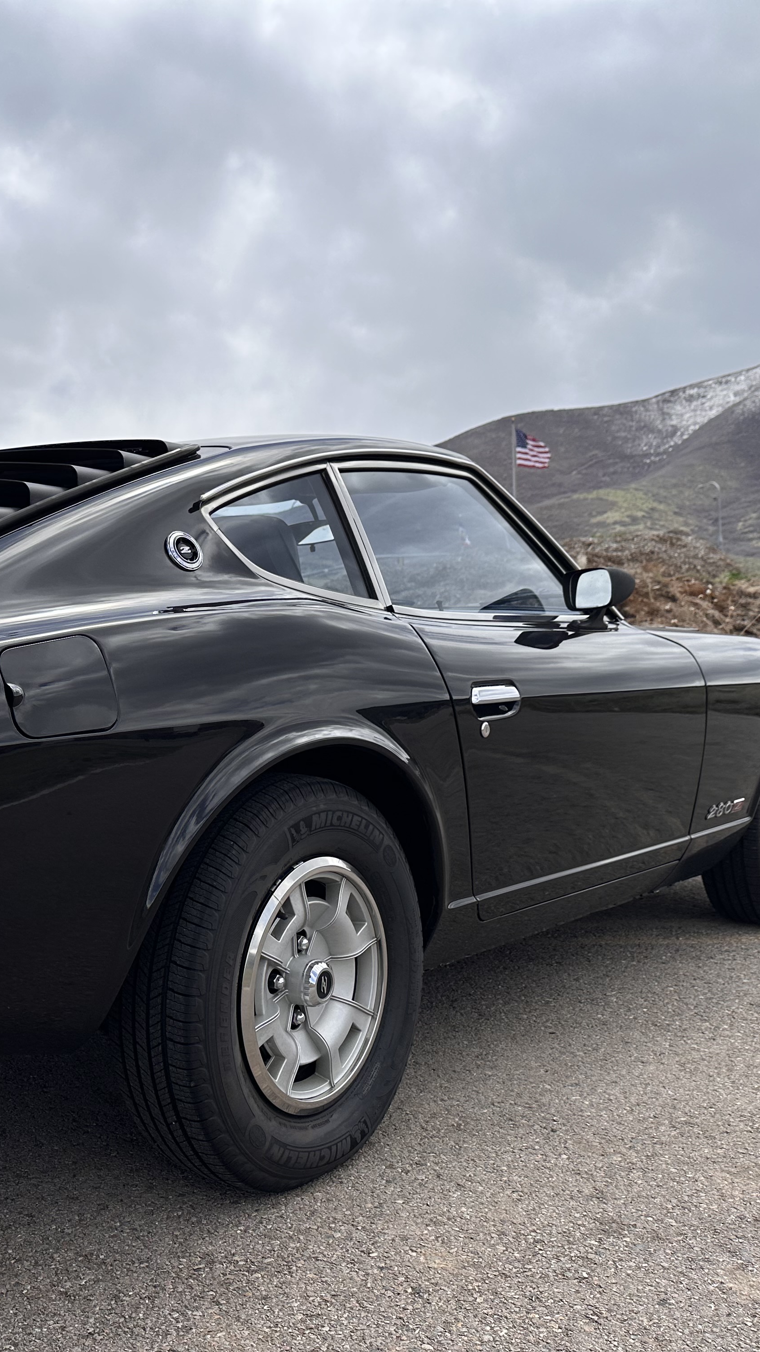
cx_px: 133
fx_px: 1254
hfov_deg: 32.6
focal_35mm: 35
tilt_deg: -0.9
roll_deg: +1.3
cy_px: 678
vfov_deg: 56.6
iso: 80
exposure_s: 1/8929
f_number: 1.78
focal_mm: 6.86
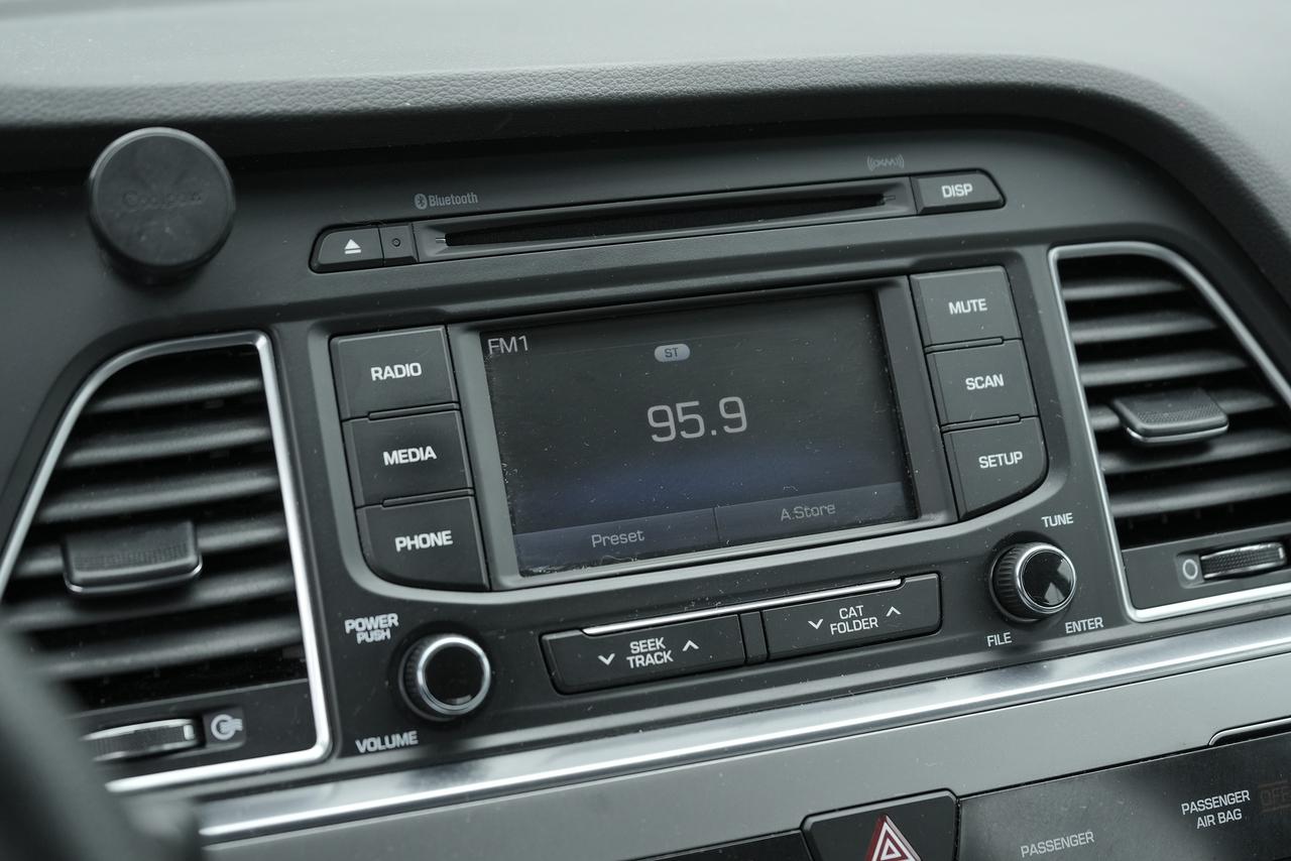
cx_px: 646
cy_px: 430
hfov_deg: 37.5
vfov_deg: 25.5
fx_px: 1901
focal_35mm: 53
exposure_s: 1/640
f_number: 5
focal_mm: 53
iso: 1000
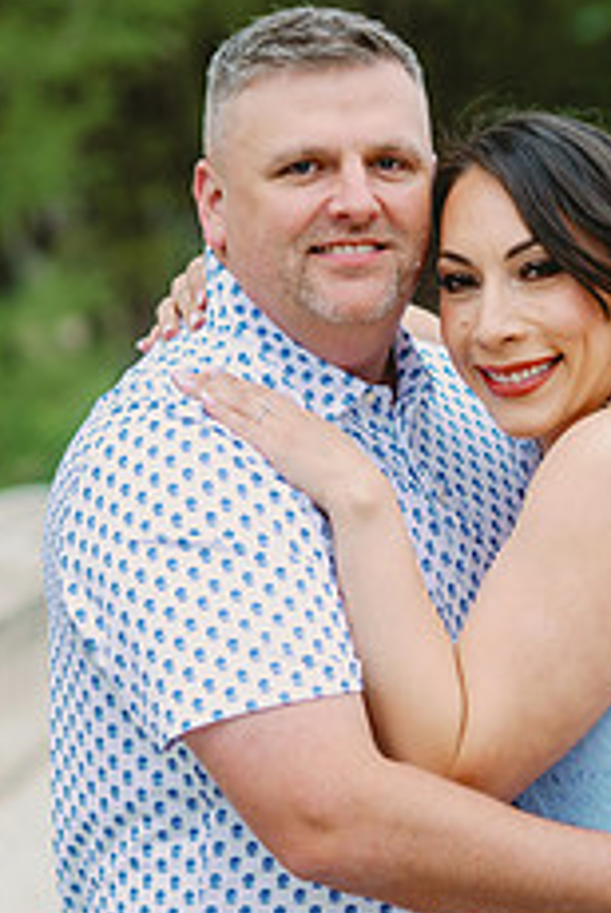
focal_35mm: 166
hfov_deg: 8.3
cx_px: 504
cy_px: 615
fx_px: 4213
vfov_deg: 12.3
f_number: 2.8
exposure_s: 1/500
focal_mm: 85
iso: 100
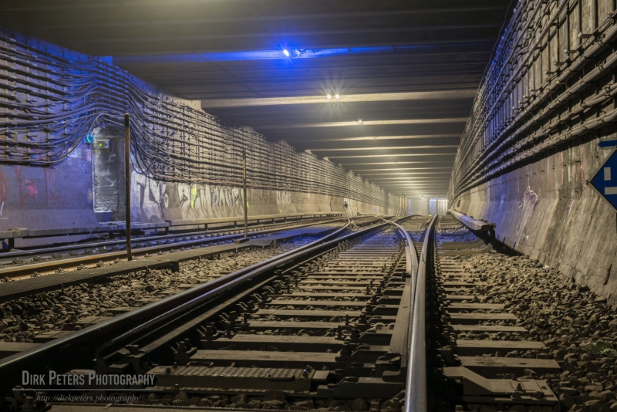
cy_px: 206
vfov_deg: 27.0
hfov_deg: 39.6
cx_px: 308
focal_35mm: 50
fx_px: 857
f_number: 10
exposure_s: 13
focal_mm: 50
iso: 100
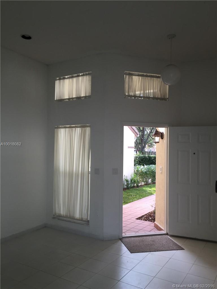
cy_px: 144
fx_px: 242
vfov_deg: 61.7
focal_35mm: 29
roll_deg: -1.4
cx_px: 108
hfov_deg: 48.2
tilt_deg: -0.1
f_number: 2.2
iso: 32
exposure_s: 1/120
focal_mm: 4.15
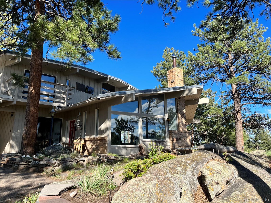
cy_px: 102
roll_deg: +1.3
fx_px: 204
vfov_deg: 53.1
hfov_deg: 67.3
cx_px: 136
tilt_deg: +12.9
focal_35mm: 26
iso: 50
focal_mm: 5.1
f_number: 1.6
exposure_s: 1/1441
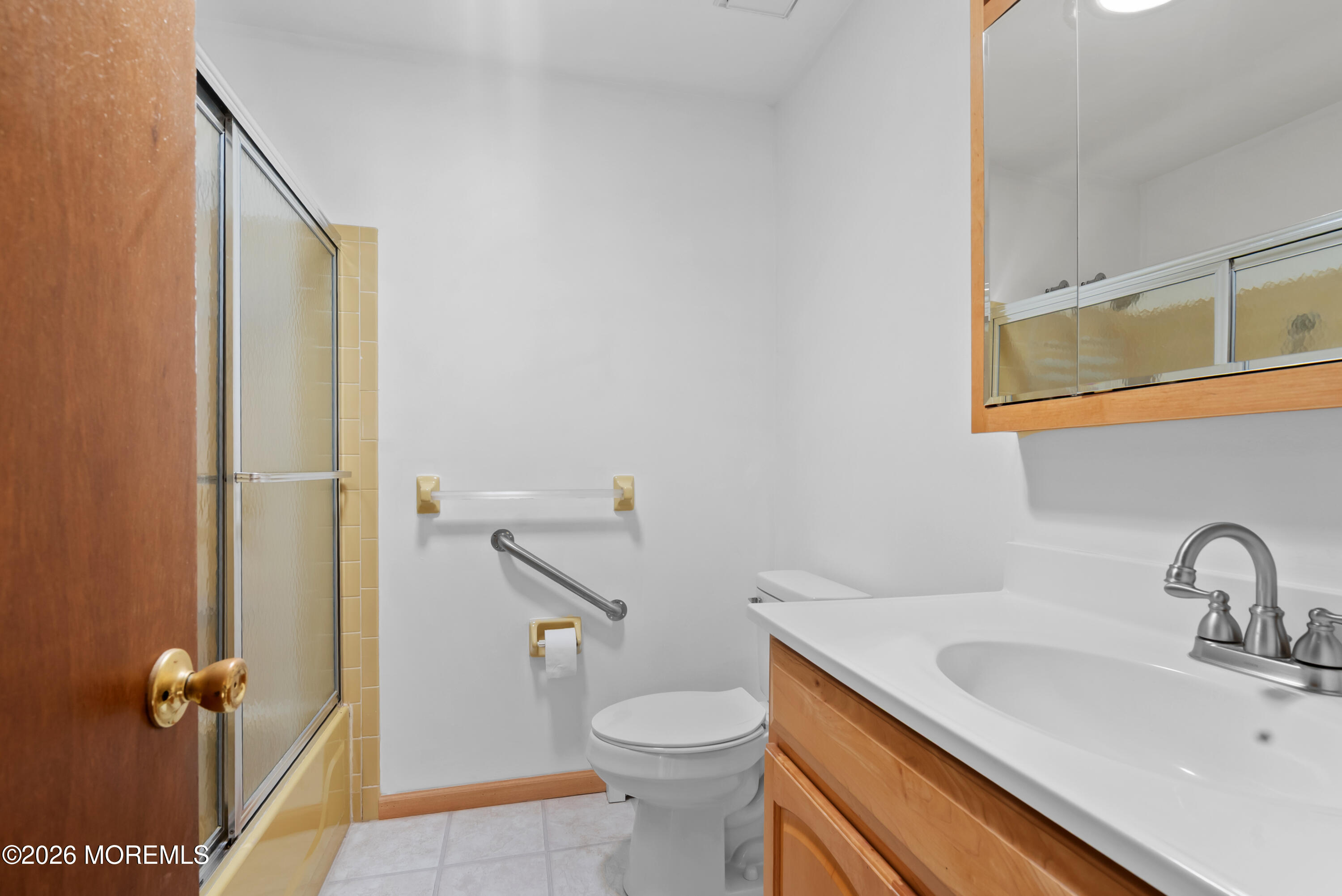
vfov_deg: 73.8
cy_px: 448
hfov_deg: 96.7
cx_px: 671
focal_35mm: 16
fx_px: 597
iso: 250
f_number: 9
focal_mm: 16
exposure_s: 1/1.67
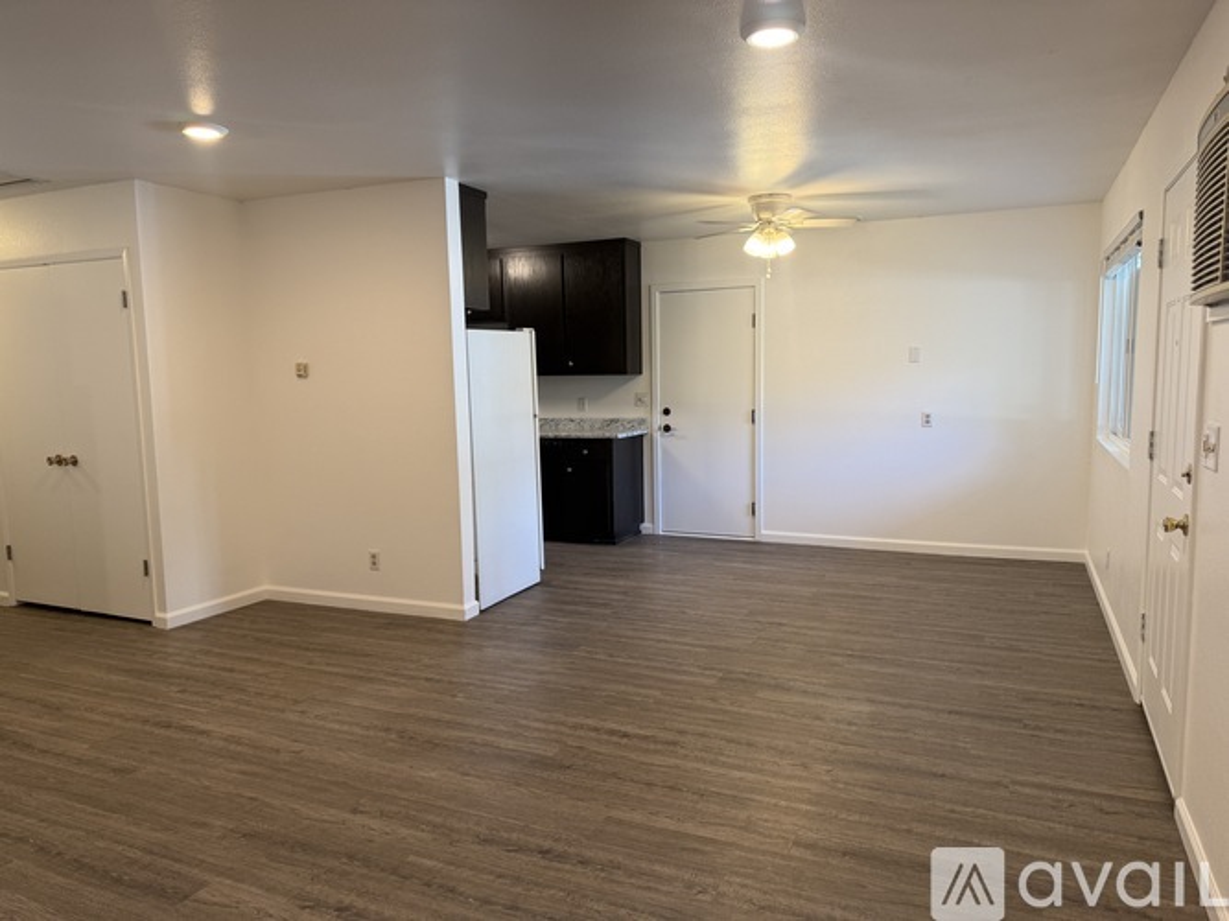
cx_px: 614
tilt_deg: -6.2
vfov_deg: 56.8
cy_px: 460
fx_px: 852
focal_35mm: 24
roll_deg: +0.7
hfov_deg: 71.6
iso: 100
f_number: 1.78
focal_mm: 6.76
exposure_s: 1/60
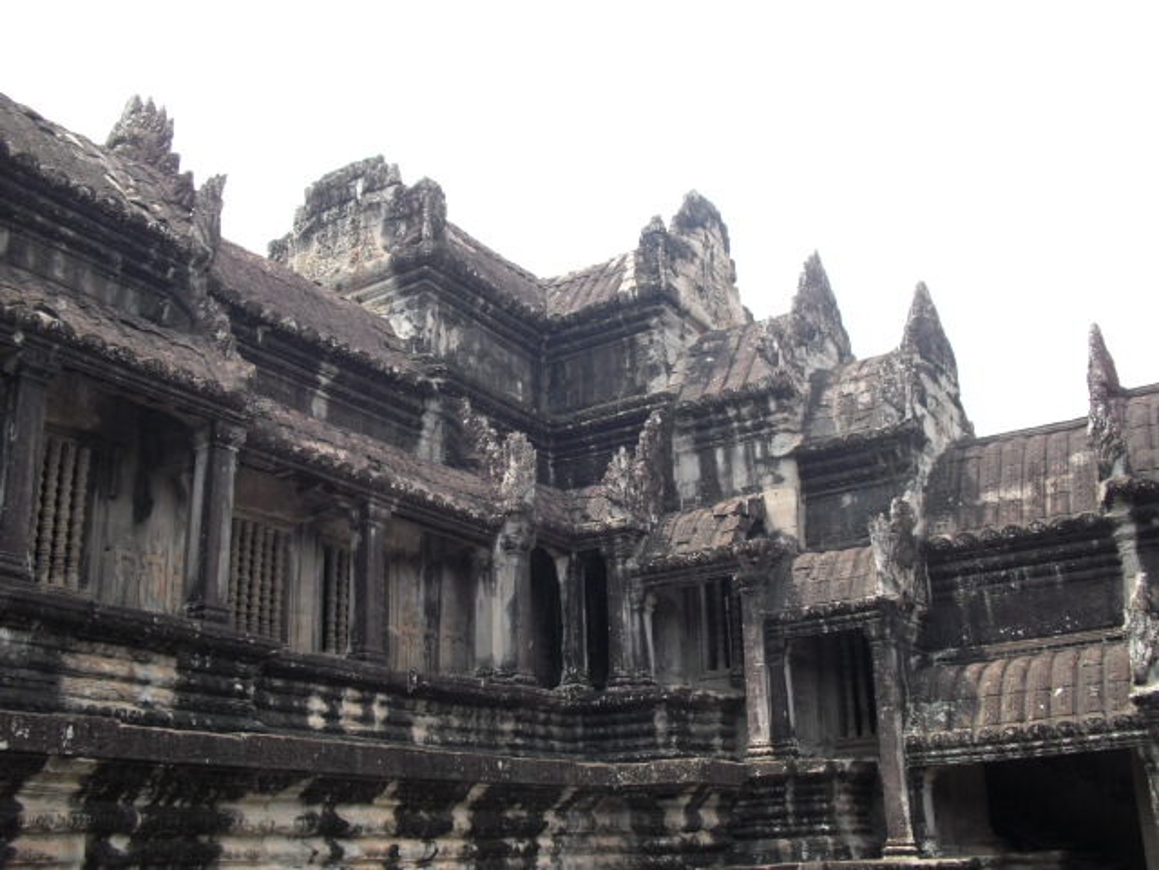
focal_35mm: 36
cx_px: 580
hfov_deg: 51.4
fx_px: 1205
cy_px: 435
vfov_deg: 39.7
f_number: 3.1
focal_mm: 6.3
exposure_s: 1/320
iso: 100
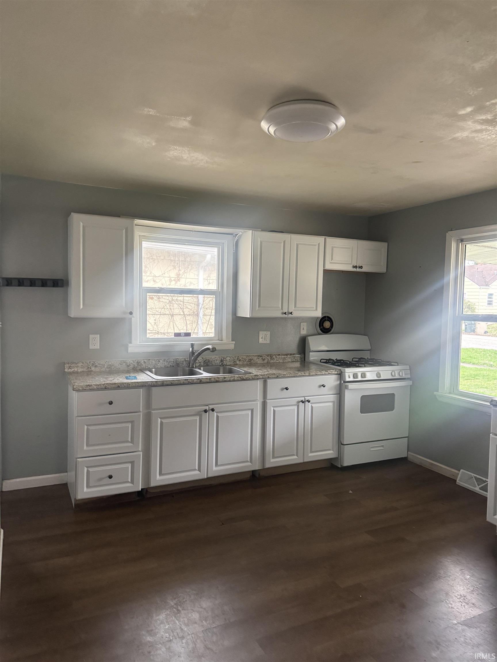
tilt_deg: -4.8
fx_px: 459
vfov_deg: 71.6
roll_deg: -1.4
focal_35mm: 24
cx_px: 248
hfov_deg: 56.8
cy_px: 331
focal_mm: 6.76
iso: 640
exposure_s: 1/60
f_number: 1.78
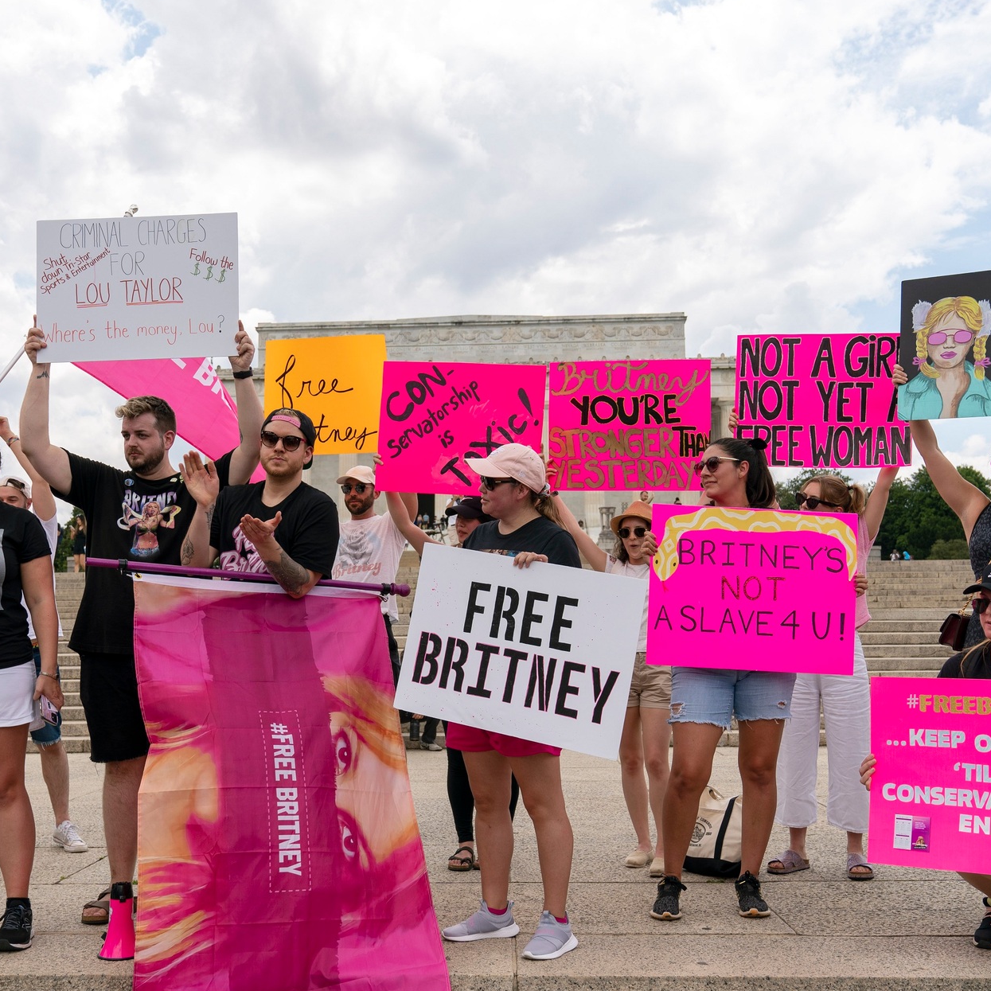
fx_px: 1231
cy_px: 490
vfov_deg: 43.9
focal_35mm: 38
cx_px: 465
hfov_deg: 43.8
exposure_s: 1/400
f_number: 5.6
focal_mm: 29
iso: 80
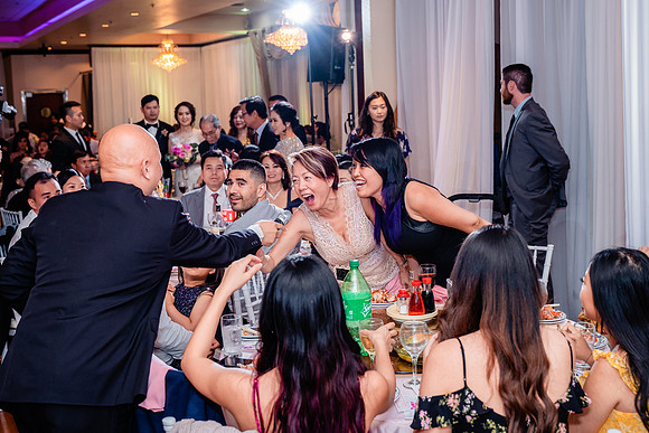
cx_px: 341
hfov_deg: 44.2
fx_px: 798
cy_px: 176
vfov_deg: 30.3
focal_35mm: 44
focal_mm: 35
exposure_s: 1/160
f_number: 3.5
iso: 640
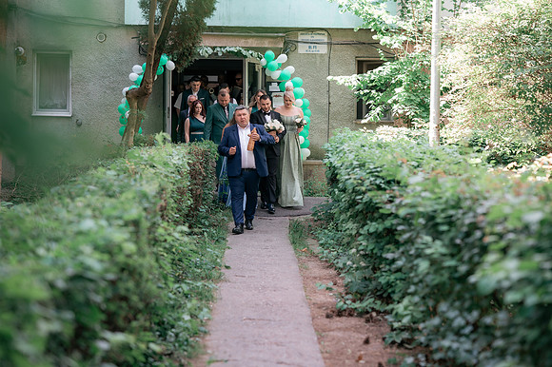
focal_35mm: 85
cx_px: 276
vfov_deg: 16.1
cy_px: 184
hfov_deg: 23.9
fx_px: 1303
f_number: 2.8
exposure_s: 1/320
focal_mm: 85
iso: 320
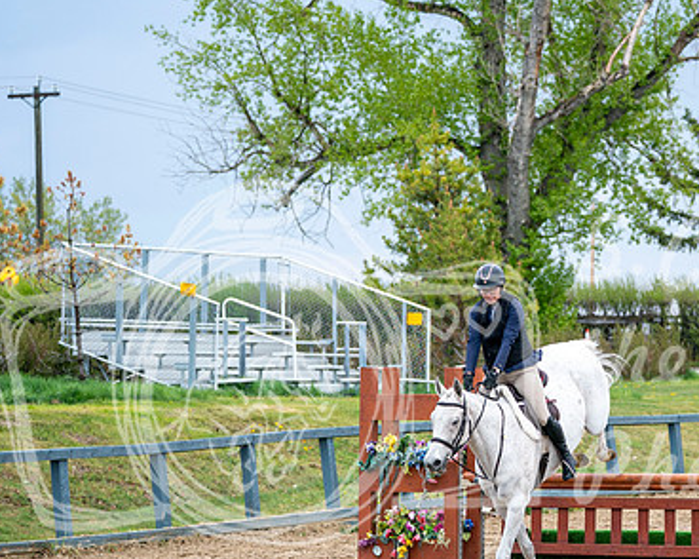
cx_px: 538
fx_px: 4776
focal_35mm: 231
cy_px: 362
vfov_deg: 6.7
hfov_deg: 8.4
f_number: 5.6
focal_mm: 156
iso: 500
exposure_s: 1/1250
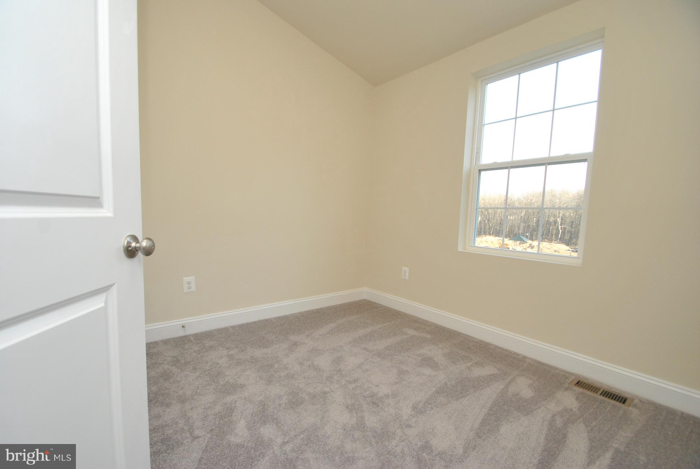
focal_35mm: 15
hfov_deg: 100.3
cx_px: 350
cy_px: 234
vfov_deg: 77.5
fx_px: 292
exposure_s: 1/200
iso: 450
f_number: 4.5
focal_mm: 10
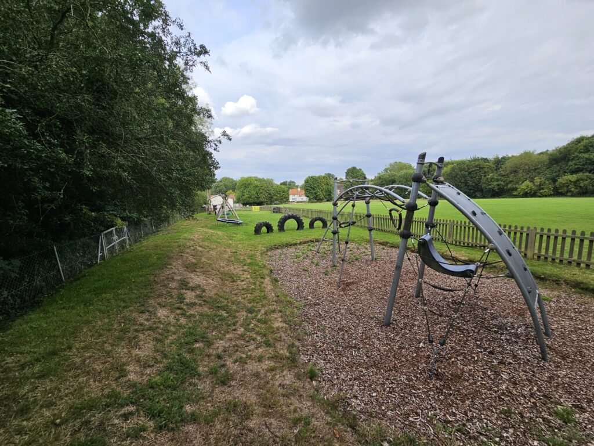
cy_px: 223
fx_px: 223
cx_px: 297
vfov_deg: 89.9
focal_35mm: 13
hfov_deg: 106.2
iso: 50
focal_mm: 2.2
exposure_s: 1/944
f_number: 2.2
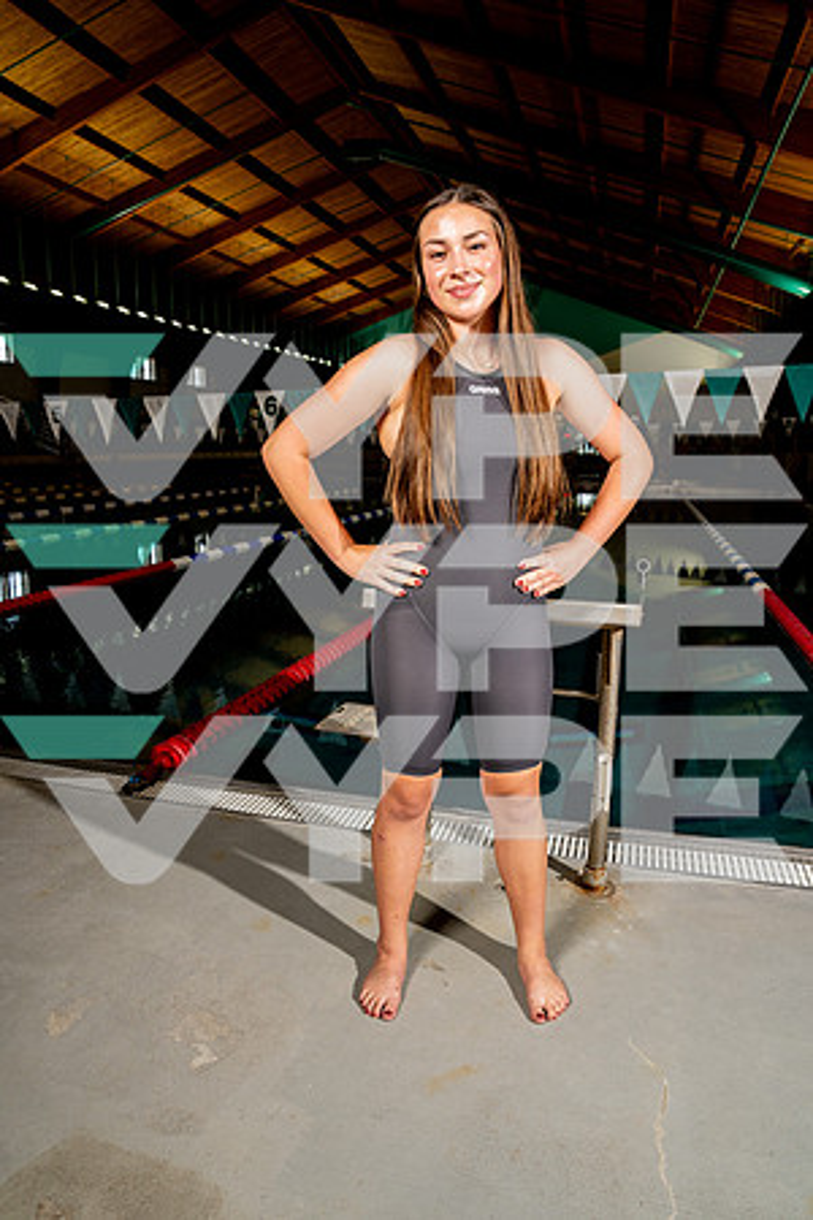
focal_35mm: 24
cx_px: 406
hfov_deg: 53.1
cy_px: 610
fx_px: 813
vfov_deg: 73.7
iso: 400
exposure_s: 1/125
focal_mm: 24
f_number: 7.1
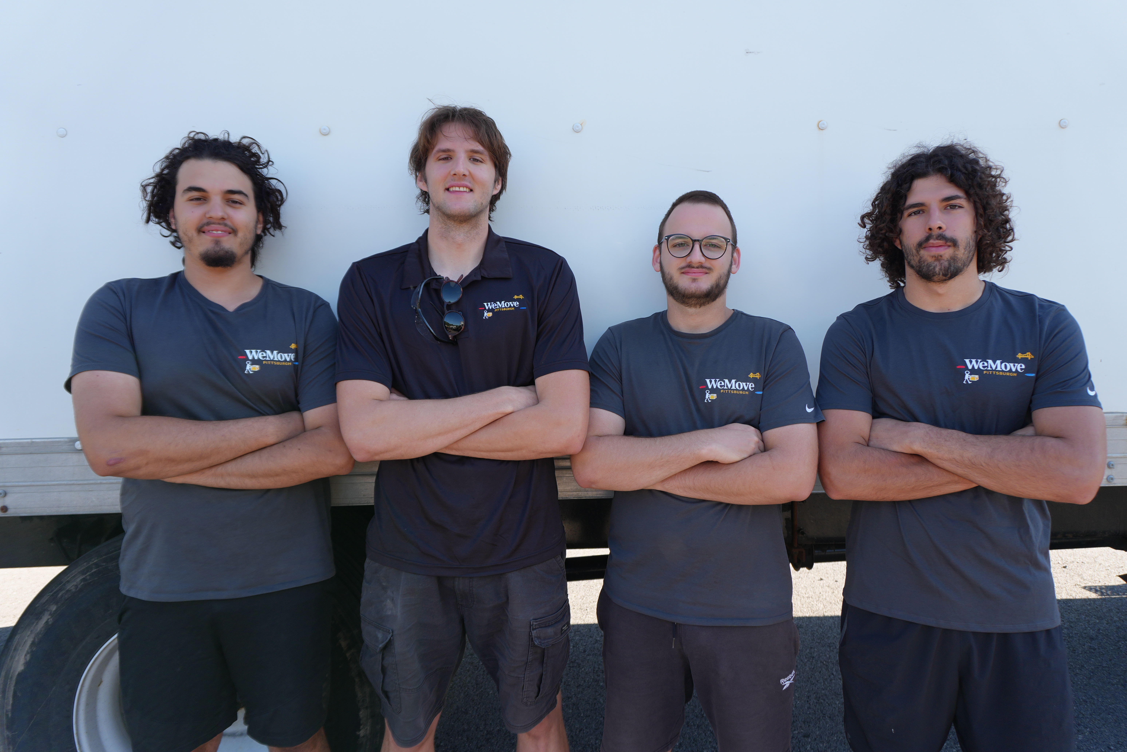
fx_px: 751
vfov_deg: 53.1
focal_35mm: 24
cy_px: 376
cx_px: 564
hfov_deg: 73.7
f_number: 4
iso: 100
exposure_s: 1/200
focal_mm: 16
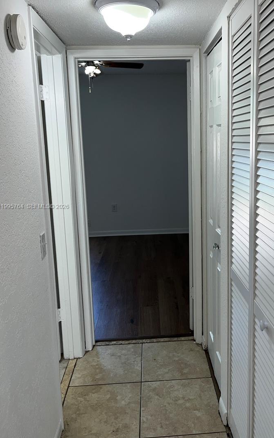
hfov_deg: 40.2
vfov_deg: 61.2
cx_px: 177
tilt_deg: -10.4
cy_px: 207
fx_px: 370
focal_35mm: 31
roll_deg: +0.8
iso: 32
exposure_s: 1/122
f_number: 1.6
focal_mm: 5.1
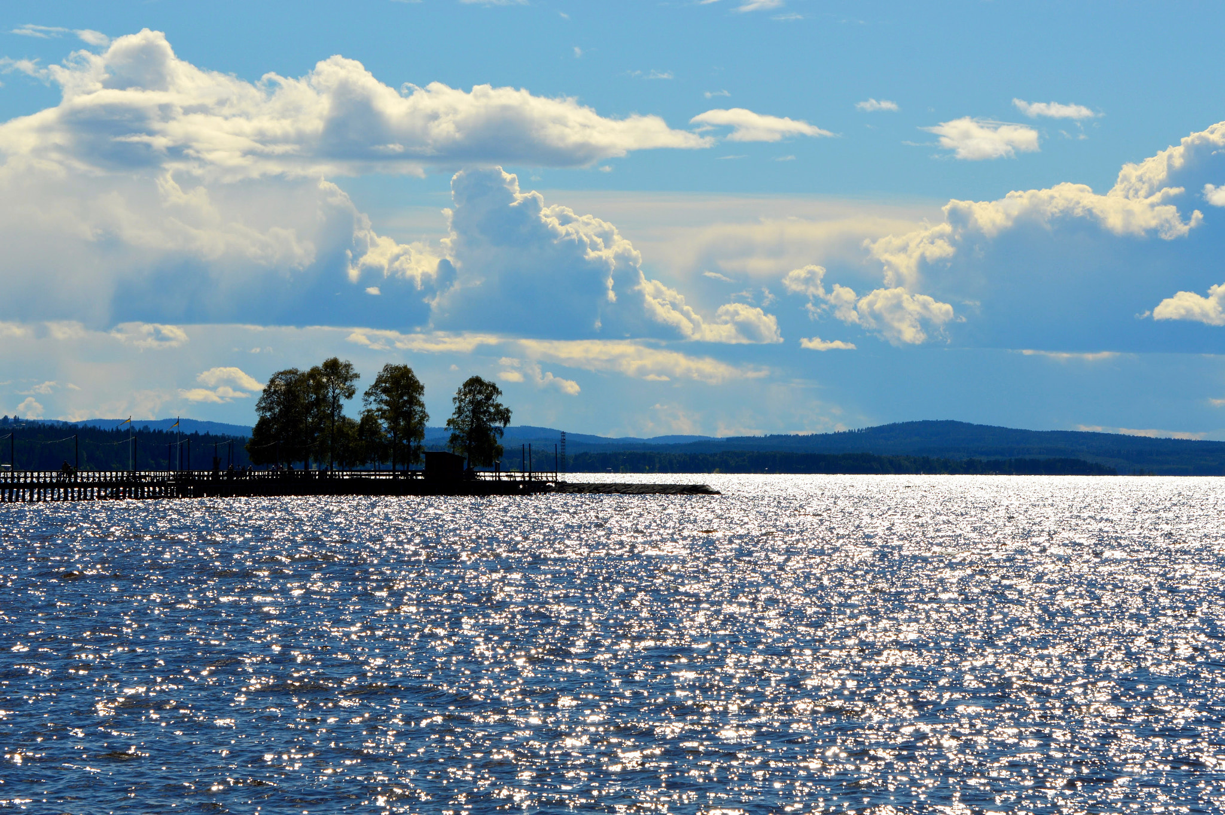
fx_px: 4845
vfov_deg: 9.6
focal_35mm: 142
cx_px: 612
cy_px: 408
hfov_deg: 14.4
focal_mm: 95
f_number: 11
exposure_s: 1/500
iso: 100
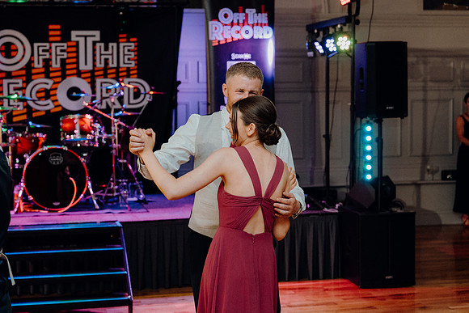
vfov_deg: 19.5
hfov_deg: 28.8
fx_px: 912
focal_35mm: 70
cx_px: 234
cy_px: 156
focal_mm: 70
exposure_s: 1/200
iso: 2500
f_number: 3.5
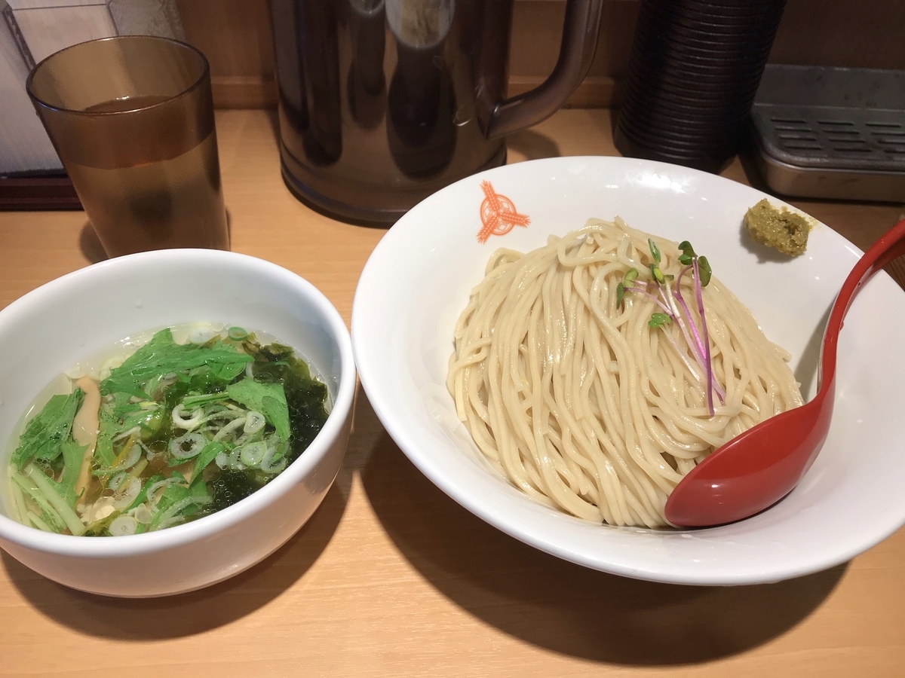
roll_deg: -2.7
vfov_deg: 49.7
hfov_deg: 63.4
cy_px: 339
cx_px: 452
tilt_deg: -43.6
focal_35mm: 28
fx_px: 732
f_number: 1.8
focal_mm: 3.99
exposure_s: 1/180
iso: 20
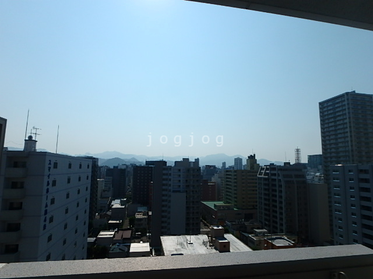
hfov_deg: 79.0
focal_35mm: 21
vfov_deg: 63.4
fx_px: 226
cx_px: 186
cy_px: 140
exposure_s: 1/1600
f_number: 6
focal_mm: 3.7
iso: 125
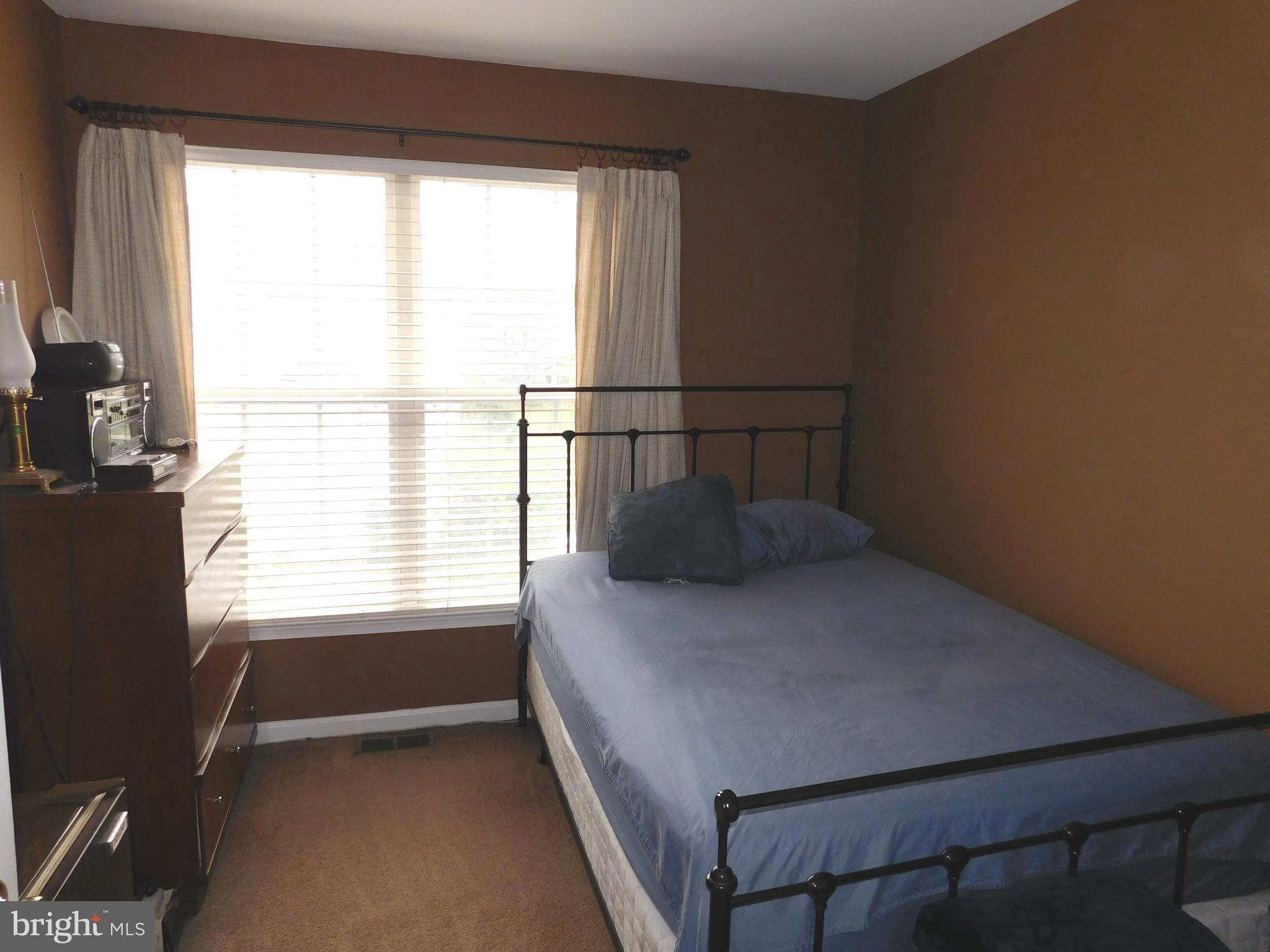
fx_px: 844
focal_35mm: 23
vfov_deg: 58.9
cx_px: 635
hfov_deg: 73.9
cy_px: 476
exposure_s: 1/100
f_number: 3
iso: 125
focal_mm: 4
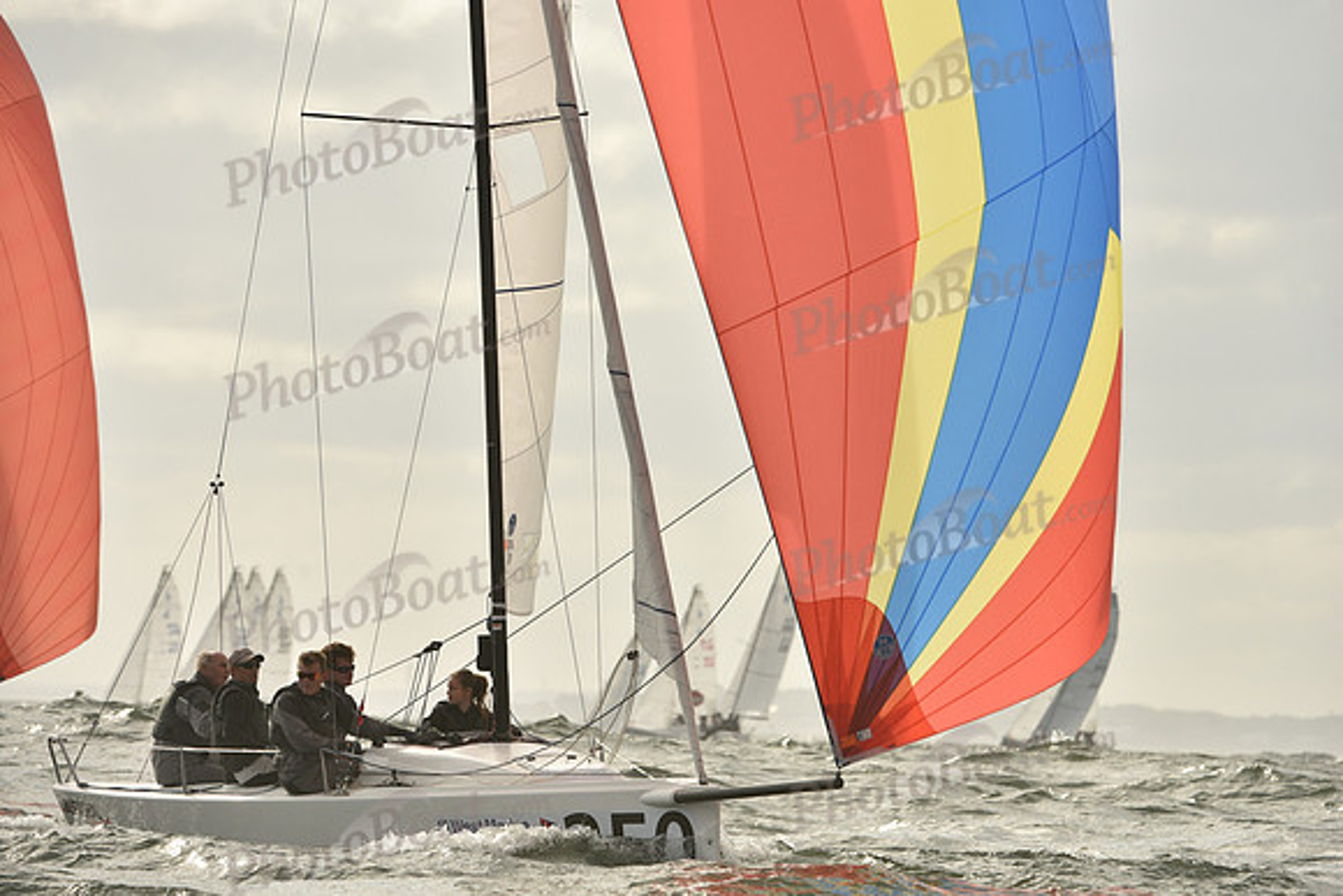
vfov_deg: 4.4
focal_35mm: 310
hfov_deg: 6.6
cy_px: 448
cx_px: 672
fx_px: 11567
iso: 320
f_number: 8
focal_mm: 310
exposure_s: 1/1250
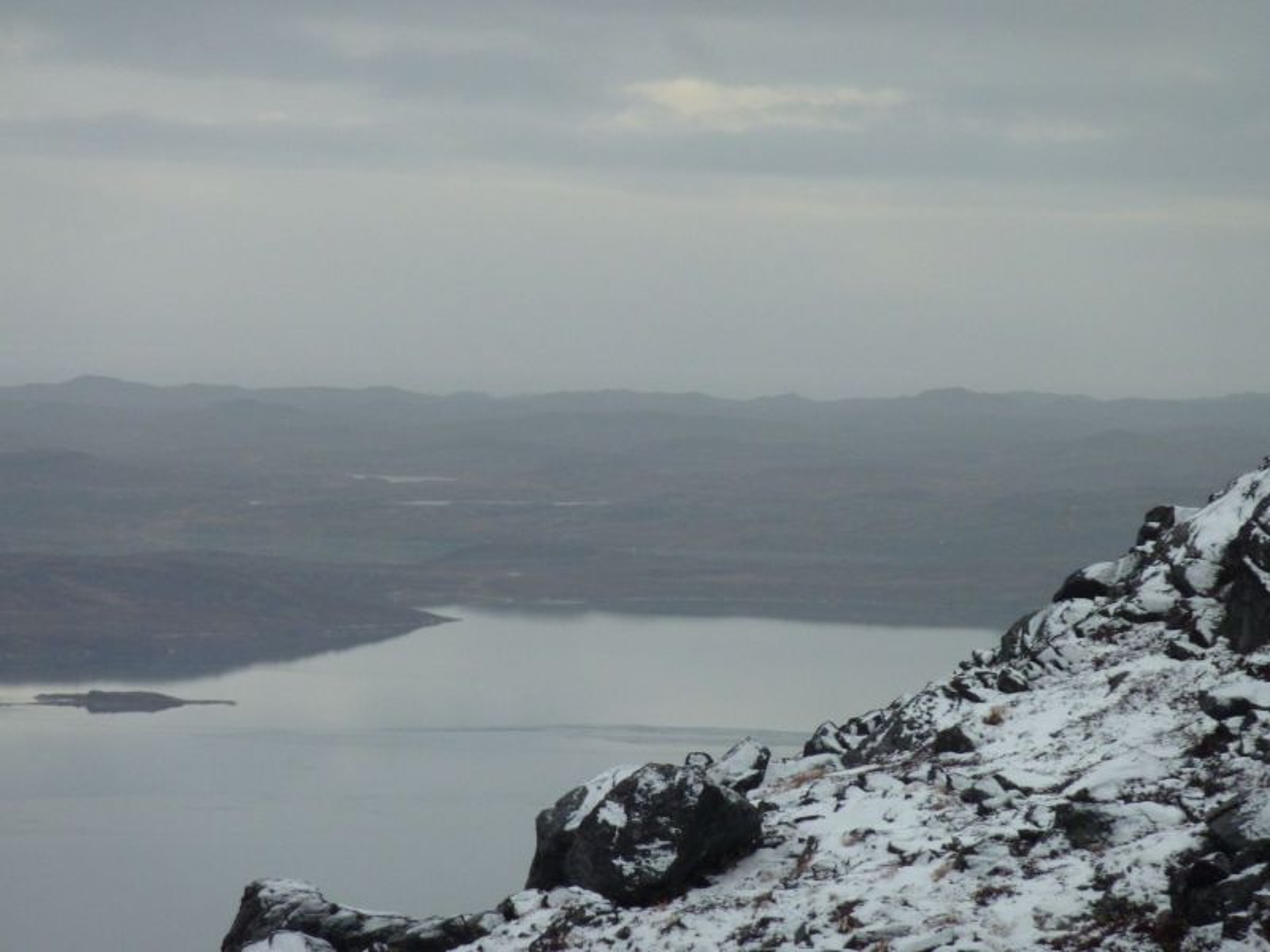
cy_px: 476
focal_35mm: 300
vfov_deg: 5.0
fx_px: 11006
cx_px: 635
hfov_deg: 6.6
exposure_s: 1/400
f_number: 4.9
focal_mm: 49.2
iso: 160
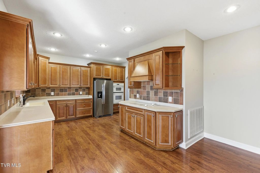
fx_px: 116
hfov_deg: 96.8
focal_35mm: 16
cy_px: 86
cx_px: 130
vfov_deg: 73.7
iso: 400
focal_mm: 16
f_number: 8
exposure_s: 1/25
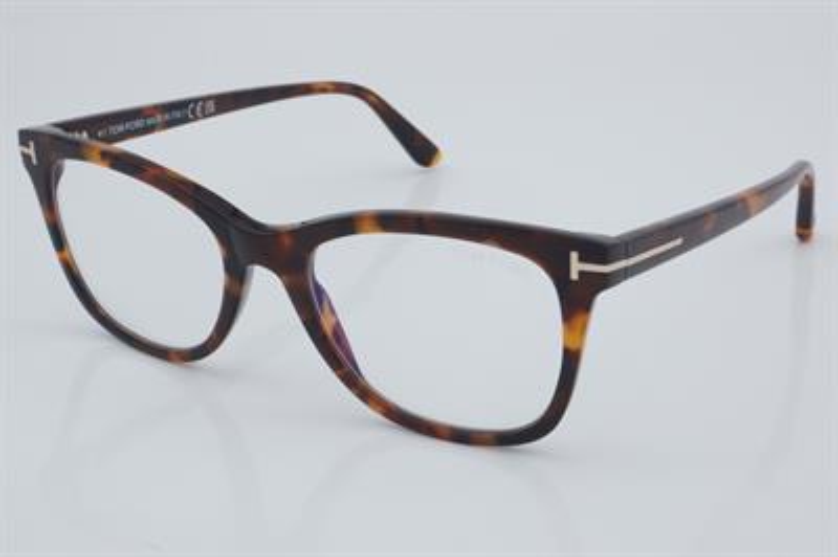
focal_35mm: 75
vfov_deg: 18.2
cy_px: 278
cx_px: 419
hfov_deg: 27.0
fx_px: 1744
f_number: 32
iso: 100
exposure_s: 1/4
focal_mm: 50
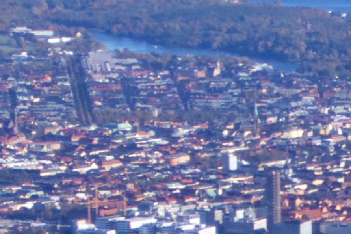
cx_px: 731
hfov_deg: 4.3
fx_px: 4611
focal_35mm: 473
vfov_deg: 2.9
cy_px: 671
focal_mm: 28
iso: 125
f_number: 4.7
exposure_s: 1/500
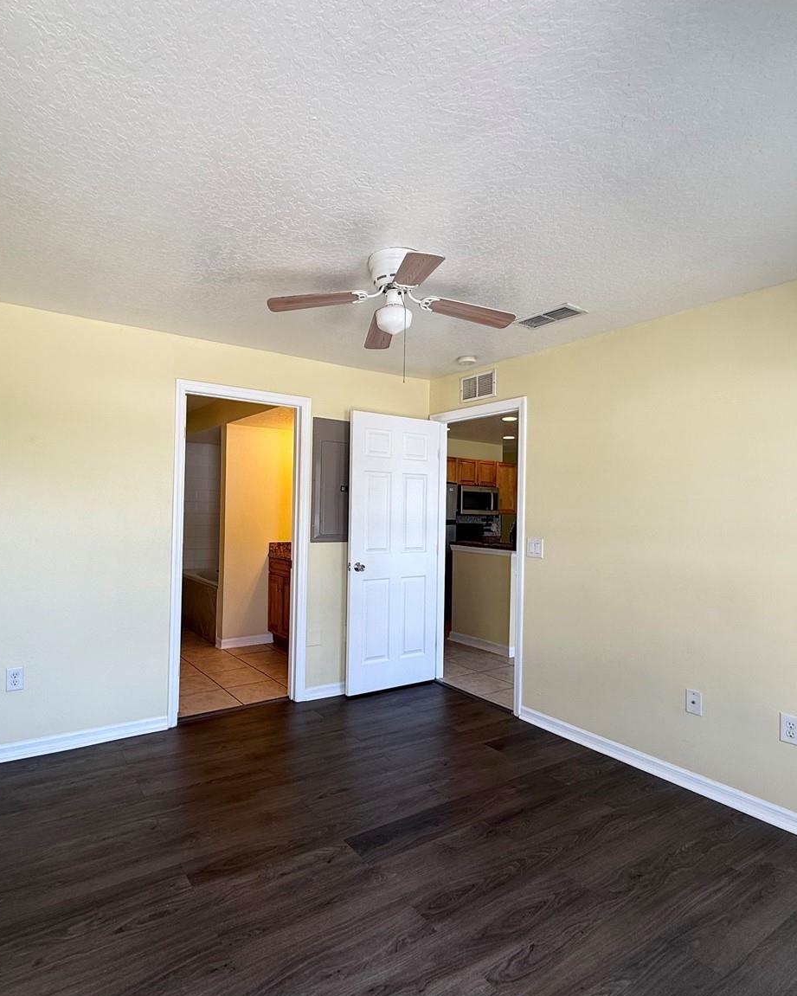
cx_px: 347
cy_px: 502
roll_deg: -1.4
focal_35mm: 19
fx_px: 560
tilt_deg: +0.4
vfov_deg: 83.3
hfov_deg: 70.6
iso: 50
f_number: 2.2
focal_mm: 2.22
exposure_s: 1/120
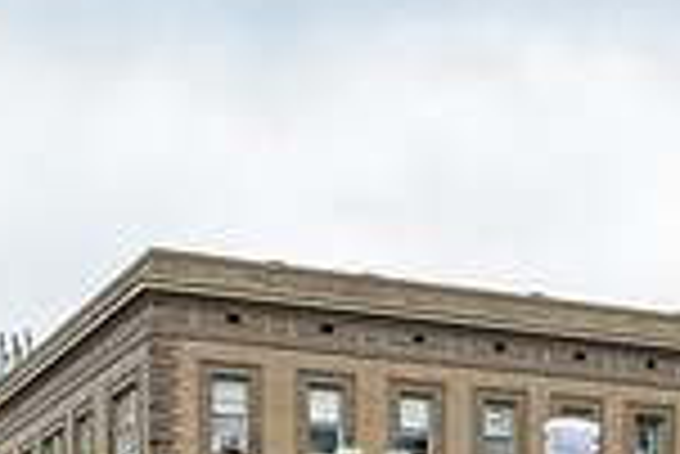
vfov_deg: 13.8
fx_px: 1739
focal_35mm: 92
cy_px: 735
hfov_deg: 21.9
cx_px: 522
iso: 500
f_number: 4
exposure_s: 1/1600
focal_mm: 24
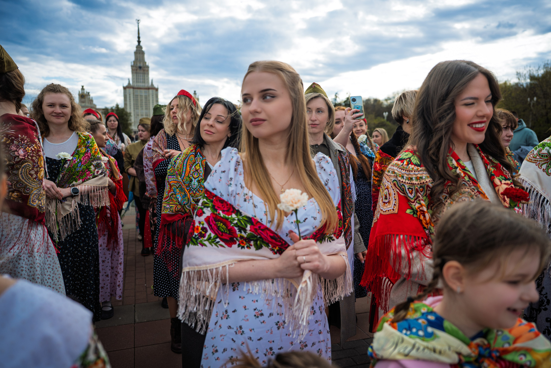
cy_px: 191
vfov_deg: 47.9
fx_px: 413
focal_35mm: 27
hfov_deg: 67.3
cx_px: 288
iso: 160
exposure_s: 1/2000
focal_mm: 24
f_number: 2.8
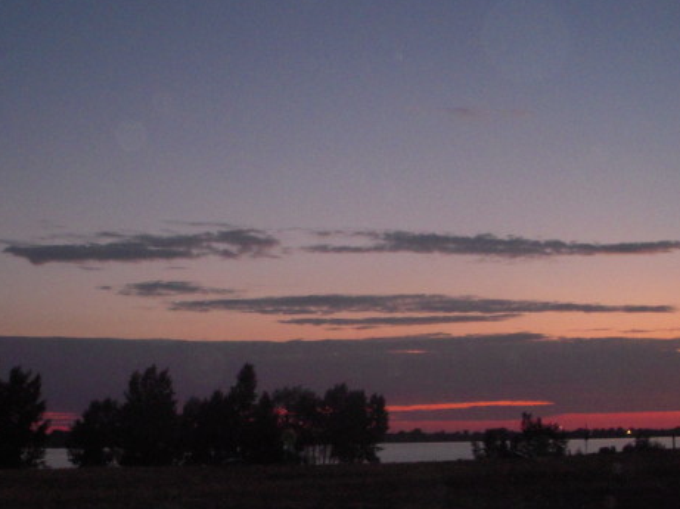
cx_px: 230
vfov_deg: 22.2
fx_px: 1295
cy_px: 316
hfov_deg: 29.2
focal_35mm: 66
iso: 400
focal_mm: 6.3
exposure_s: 1/10
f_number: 3.3
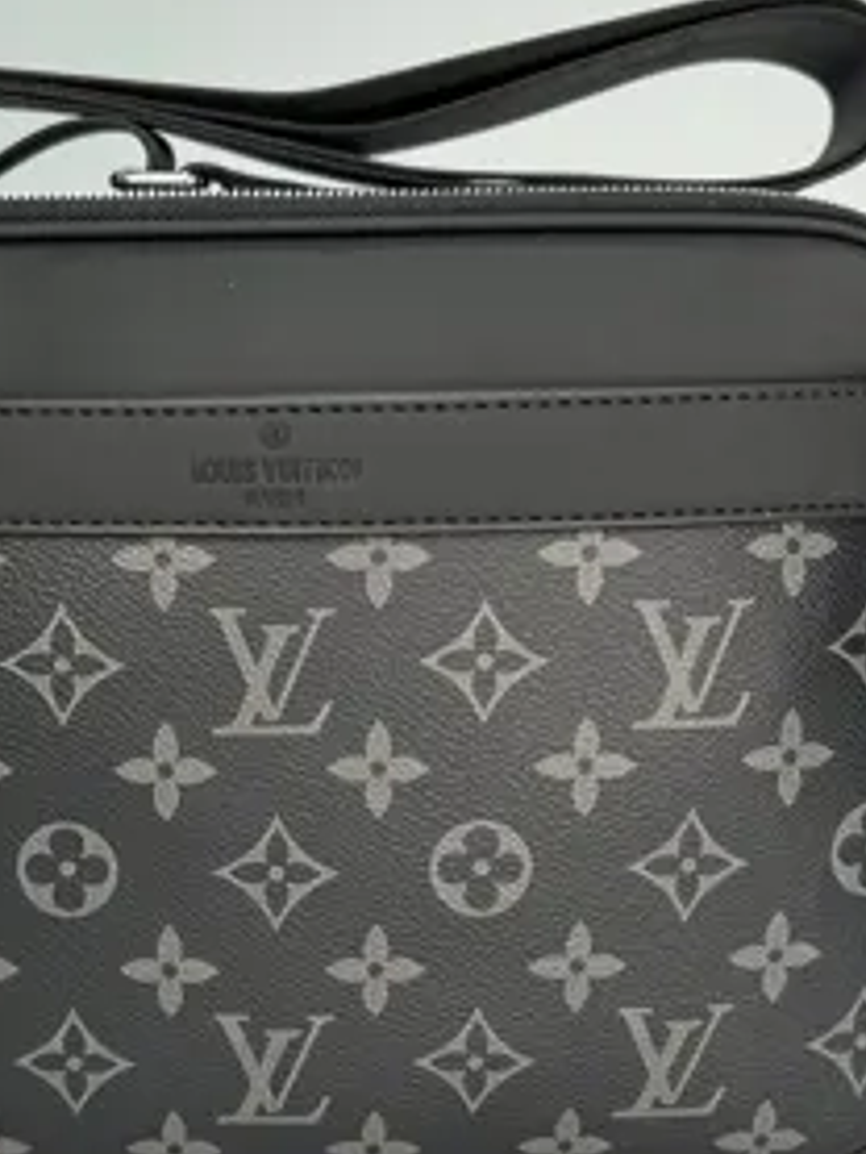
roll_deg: +0.6
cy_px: 592
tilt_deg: -8.3
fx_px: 1500
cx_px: 254
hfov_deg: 31.8
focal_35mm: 45
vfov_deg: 42.1
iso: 50
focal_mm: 5.7
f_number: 1.5
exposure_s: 1/100
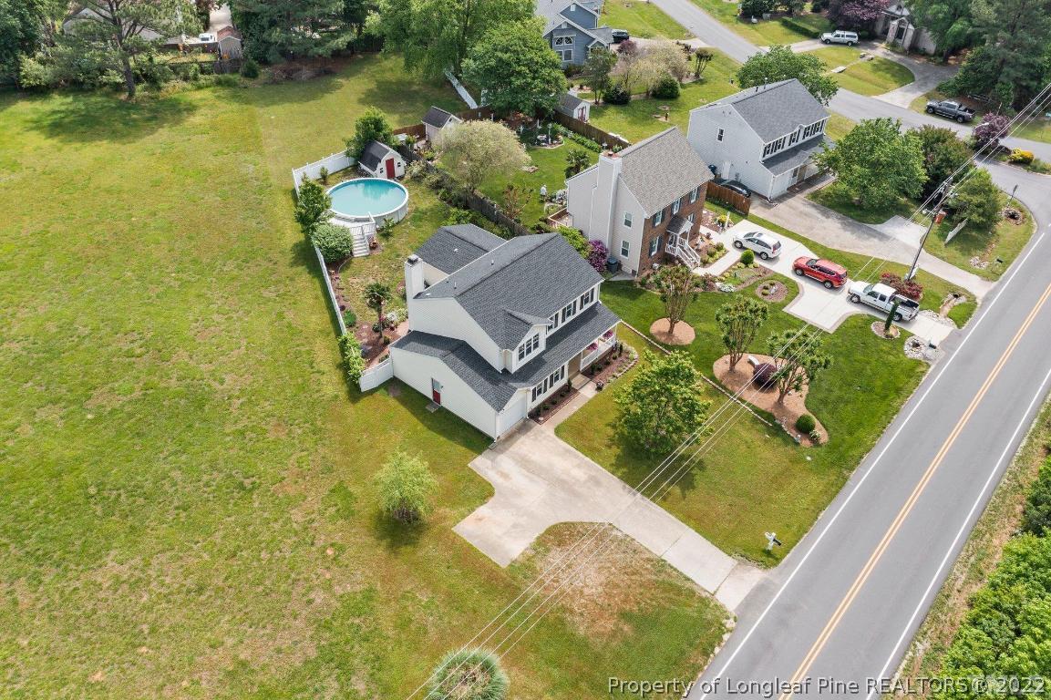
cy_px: 350
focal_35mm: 28
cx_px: 526
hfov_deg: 65.5
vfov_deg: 46.4
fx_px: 817
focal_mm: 10.26
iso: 100
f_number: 5
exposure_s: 1/240
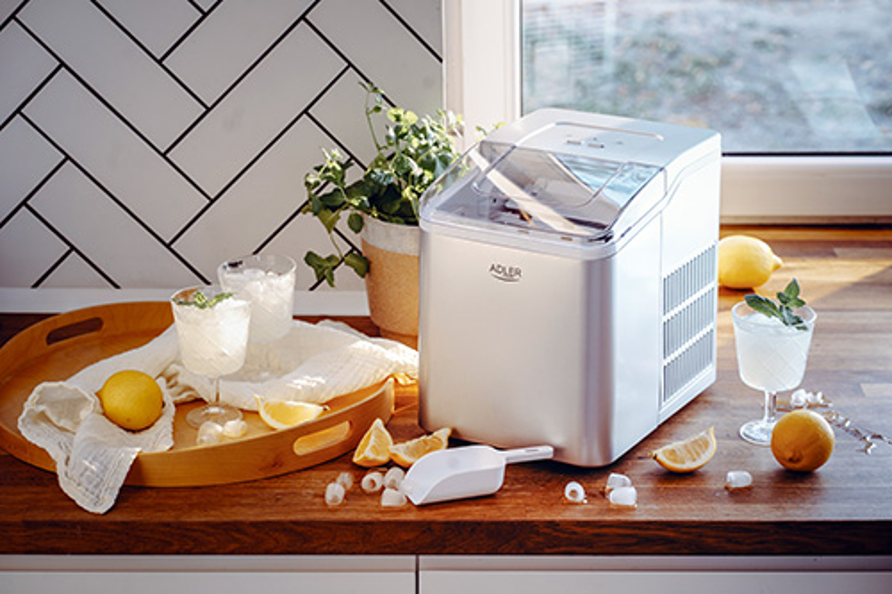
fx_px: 2105
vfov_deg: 16.1
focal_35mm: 85
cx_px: 446
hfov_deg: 23.9
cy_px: 297
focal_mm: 85
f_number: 6.3
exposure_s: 1/160
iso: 400
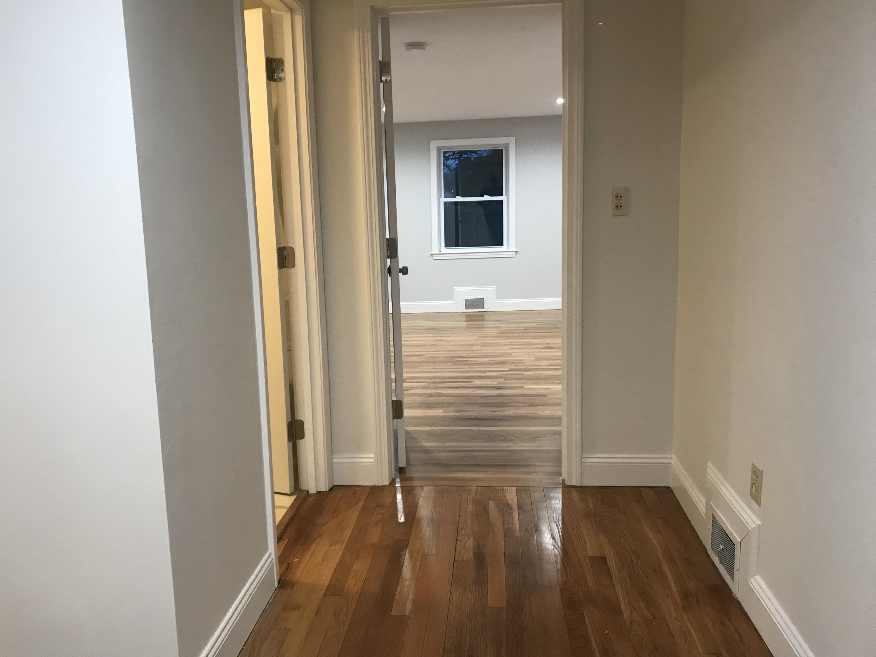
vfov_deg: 49.7
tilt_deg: -7.6
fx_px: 709
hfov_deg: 63.4
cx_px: 438
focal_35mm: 28
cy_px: 328
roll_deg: +1.3
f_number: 1.8
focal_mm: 3.99
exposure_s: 1/15
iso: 40
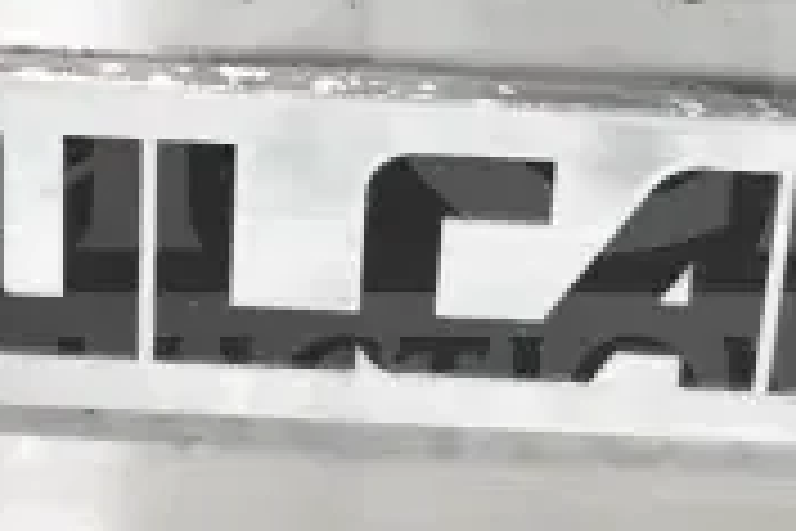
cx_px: 477
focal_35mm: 176
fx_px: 3891
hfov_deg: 11.7
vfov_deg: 7.8
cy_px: 151
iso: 2800
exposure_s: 1/50
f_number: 4.5
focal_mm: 34
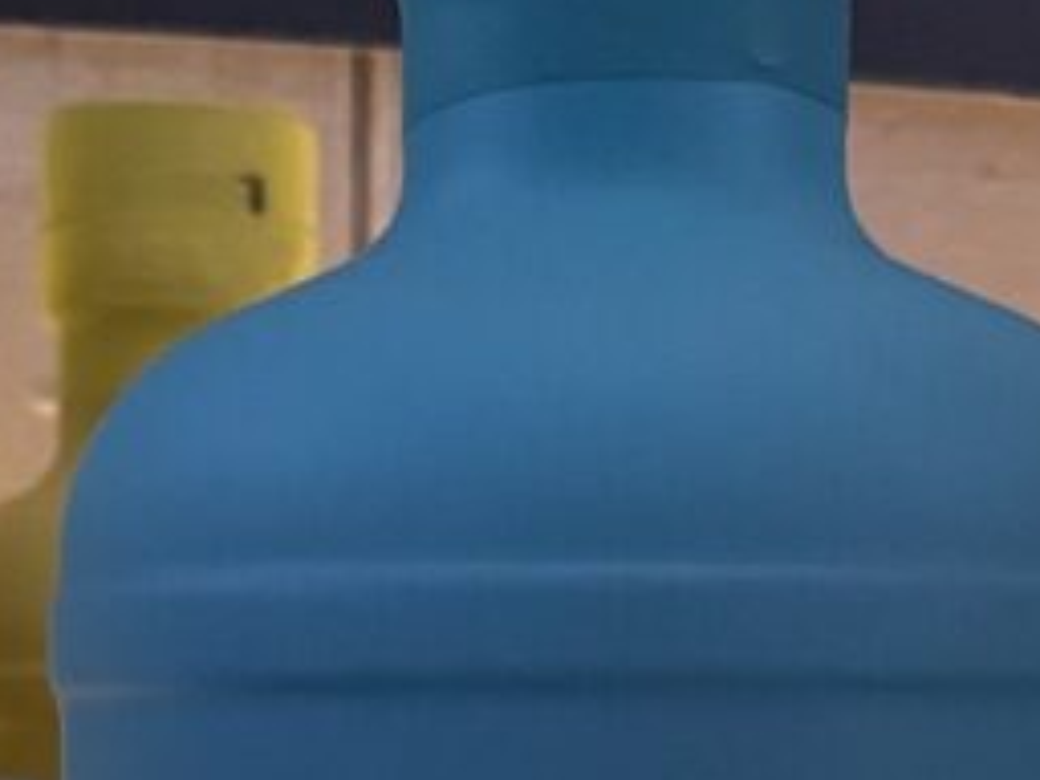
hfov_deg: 18.9
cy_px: 1251
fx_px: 3125
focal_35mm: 104
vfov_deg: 13.2
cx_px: 467
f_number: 1.6
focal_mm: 4.2
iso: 640
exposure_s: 1/30
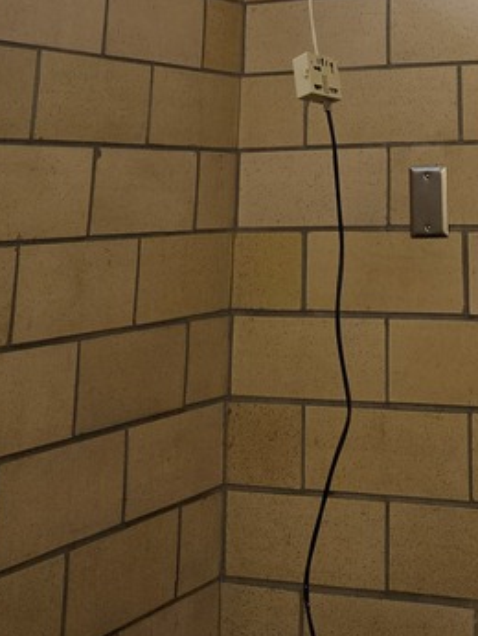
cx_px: 419
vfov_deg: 23.7
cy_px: -270
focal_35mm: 68
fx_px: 1250
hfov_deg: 21.2
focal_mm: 6.5
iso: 200
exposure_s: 1/120
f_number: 1.4
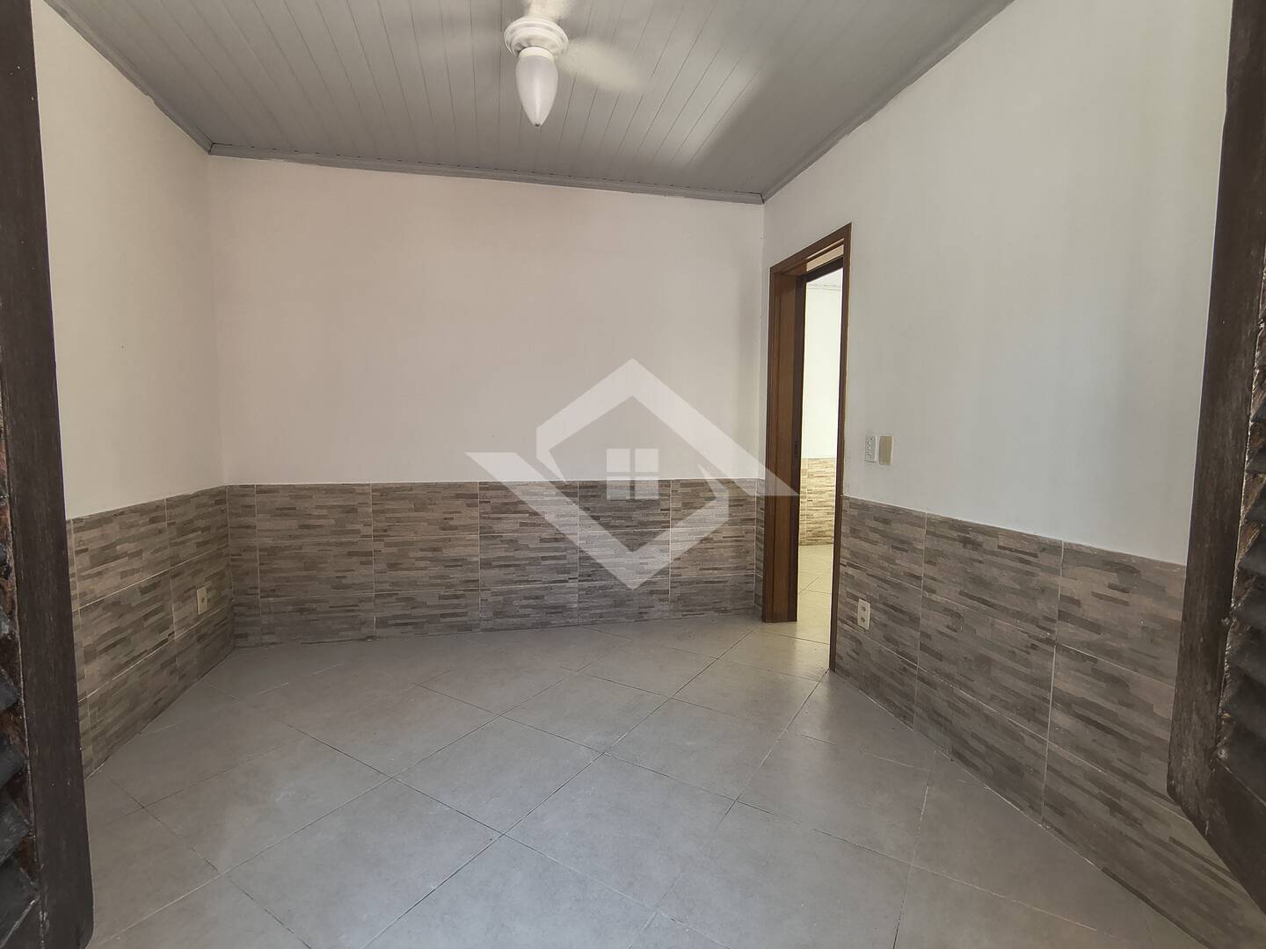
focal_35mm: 12
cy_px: 474
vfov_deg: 94.5
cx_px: 633
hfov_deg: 110.5
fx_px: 439
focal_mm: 2.13
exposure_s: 1/60
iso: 239
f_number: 2.2
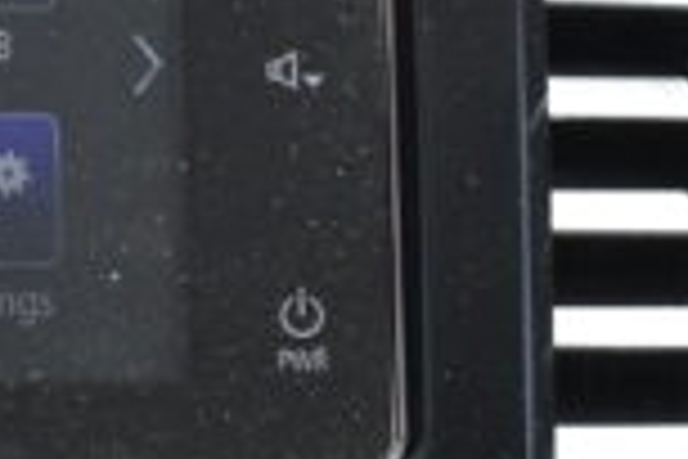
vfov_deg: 6.7
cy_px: 326
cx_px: -454
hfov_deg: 9.7
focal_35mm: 204
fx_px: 3889
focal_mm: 27
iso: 1600
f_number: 4
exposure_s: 1/2000
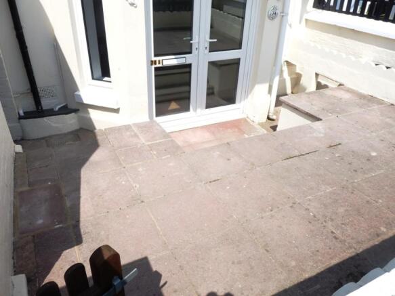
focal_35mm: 27
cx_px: 198
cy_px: 148
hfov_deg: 65.3
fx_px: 308
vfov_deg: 51.3
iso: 100
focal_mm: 4.8
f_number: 3.2
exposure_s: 1/1000
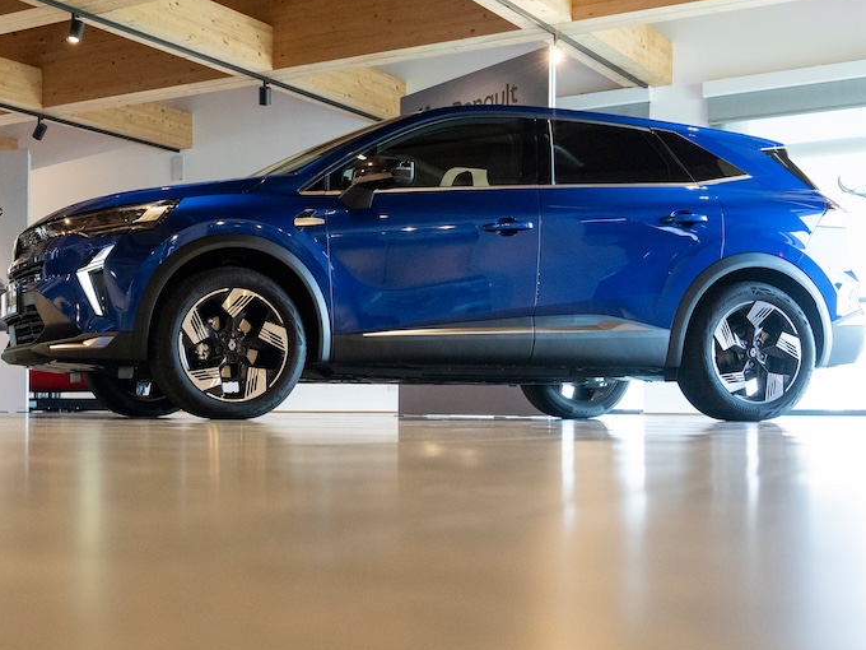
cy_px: 389
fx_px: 1401
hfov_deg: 33.2
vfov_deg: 26.1
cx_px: 149
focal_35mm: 56
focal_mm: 33
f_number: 5.6
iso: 4000
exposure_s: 1/80
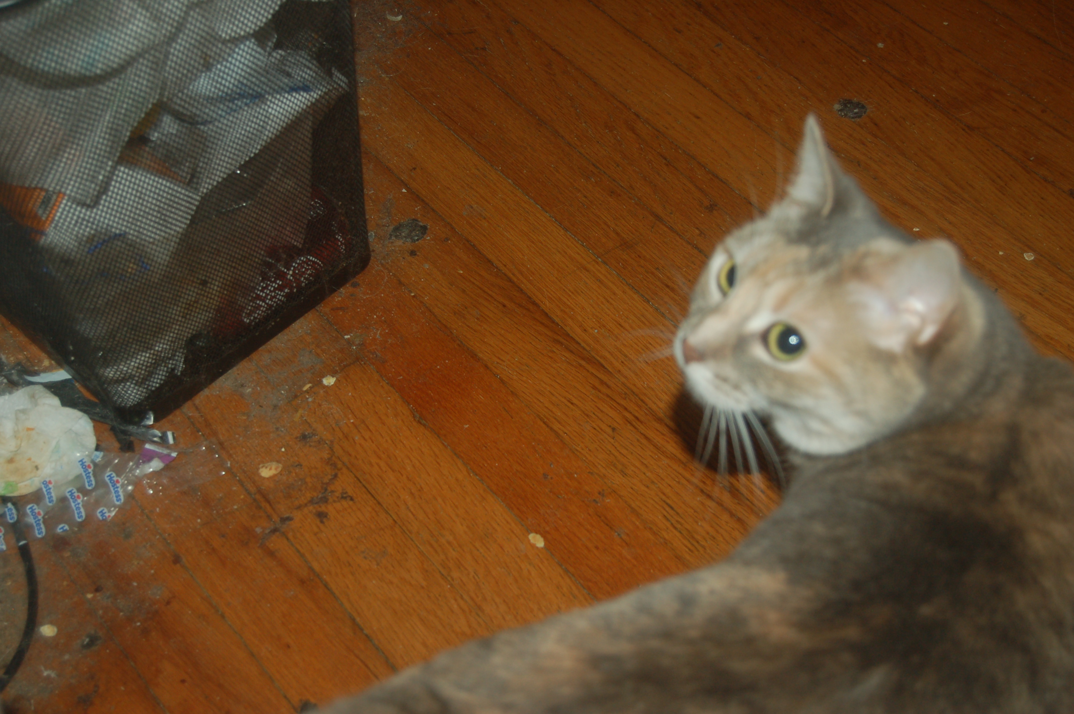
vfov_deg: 25.7
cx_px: 537
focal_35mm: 52
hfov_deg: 37.9
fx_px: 1565
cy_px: 357
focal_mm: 35
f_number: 4.8
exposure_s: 1/60
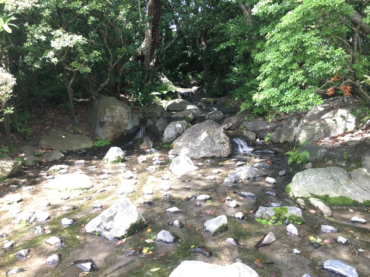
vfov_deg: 48.2
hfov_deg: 61.7
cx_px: 185
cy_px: 138
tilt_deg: -4.3
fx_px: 310
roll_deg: +0.9
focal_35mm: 29
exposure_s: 1/60
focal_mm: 4.15
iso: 25
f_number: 2.2
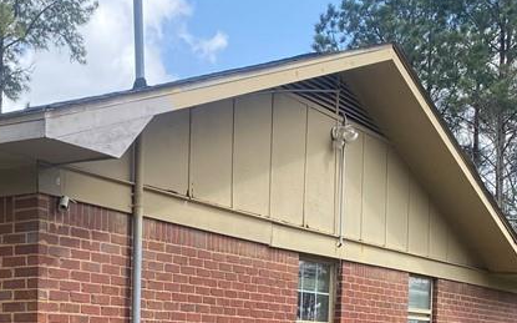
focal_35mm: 68
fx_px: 958
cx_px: 100
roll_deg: -0.6
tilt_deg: -5.8
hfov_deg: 29.5
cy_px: 403
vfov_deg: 18.0
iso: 32
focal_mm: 4.25
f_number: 1.8
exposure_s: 1/1007
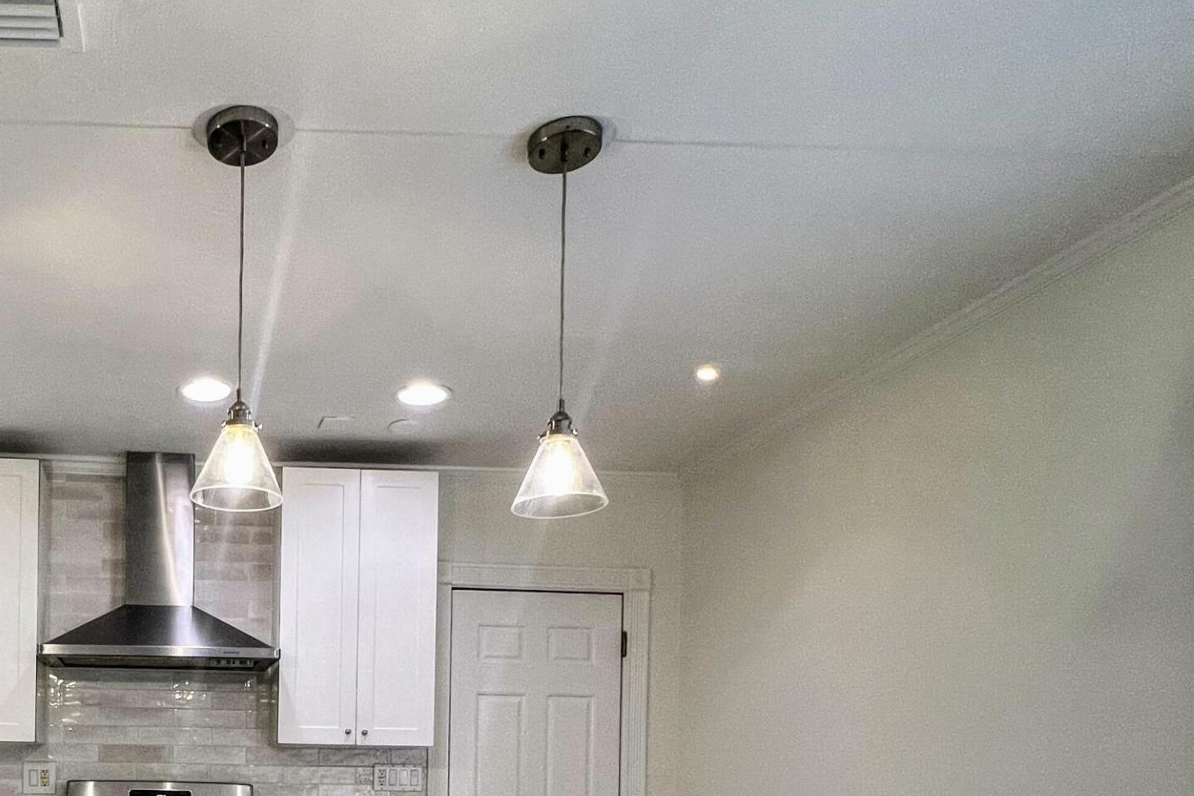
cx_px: 223
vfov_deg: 40.7
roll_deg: -0.5
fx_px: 928
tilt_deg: -1.2
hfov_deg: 59.8
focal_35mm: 28
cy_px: 792
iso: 160
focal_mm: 1.57
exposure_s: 1/120
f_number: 1.8
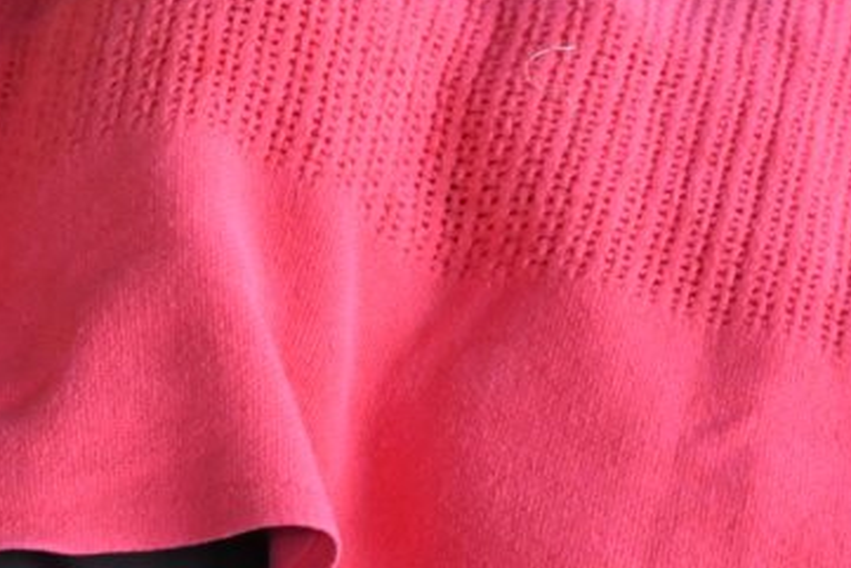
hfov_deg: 9.2
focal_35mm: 204
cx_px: -1056
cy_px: -574
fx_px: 4824
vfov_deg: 6.5
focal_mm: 24
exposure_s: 1/80
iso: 1600
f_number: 8
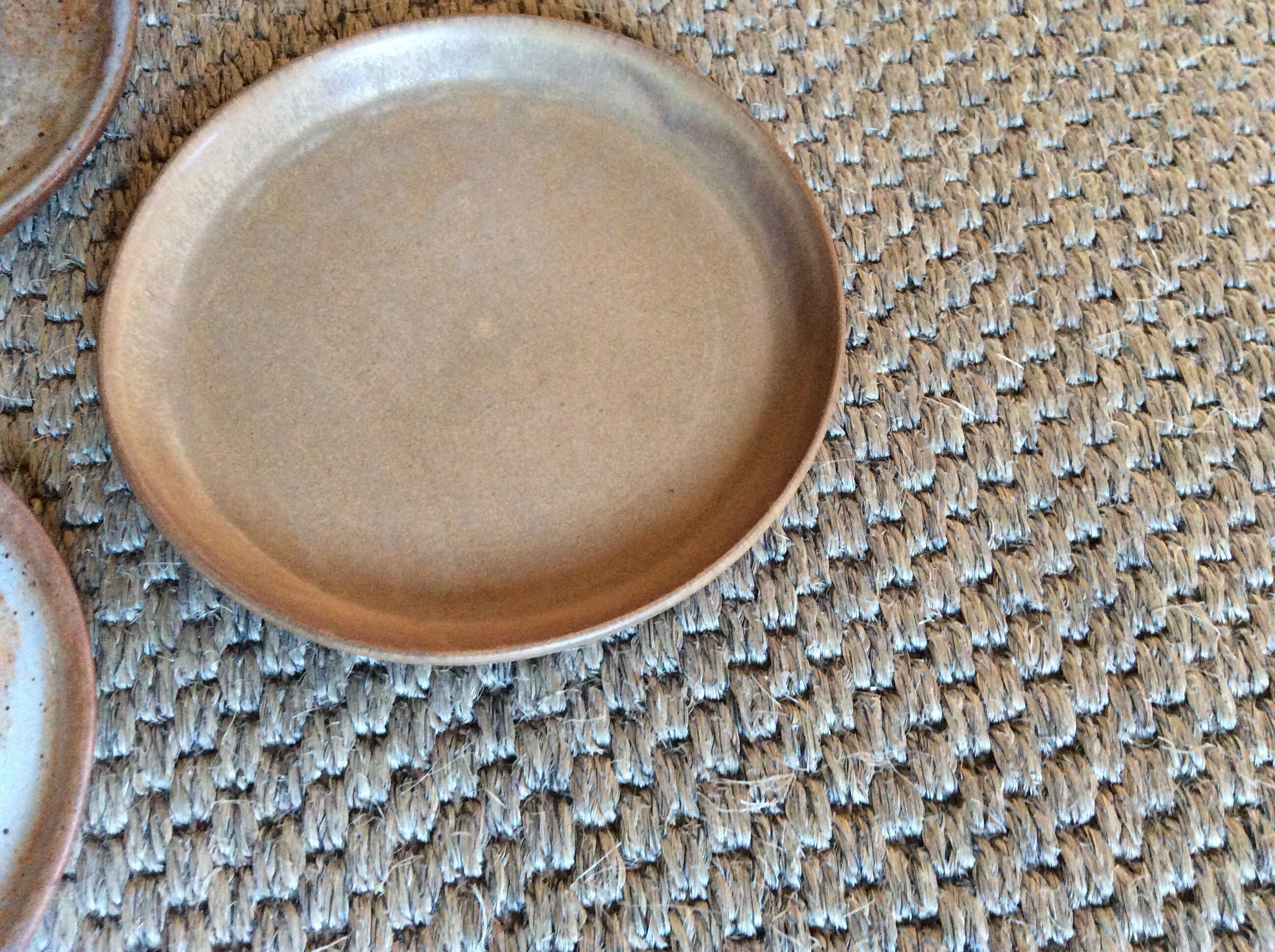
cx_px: 638
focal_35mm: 32
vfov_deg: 44.1
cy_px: 476
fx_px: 1177
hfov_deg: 56.9
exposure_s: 1/20
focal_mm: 3.3
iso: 250
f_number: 2.4
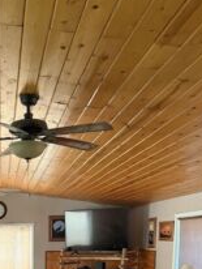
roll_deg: +1.3
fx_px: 481
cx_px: -23
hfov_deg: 22.3
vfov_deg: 27.6
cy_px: 318
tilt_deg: -9.3
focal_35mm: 62
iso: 640
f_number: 1.78
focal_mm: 6.76
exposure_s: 1/40
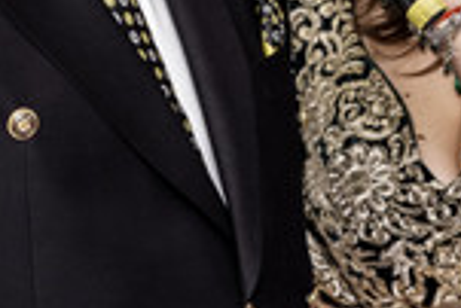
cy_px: -108
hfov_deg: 5.9
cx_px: 308
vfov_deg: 3.9
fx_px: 4499
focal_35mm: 351
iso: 1250
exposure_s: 1/160
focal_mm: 55
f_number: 2.8
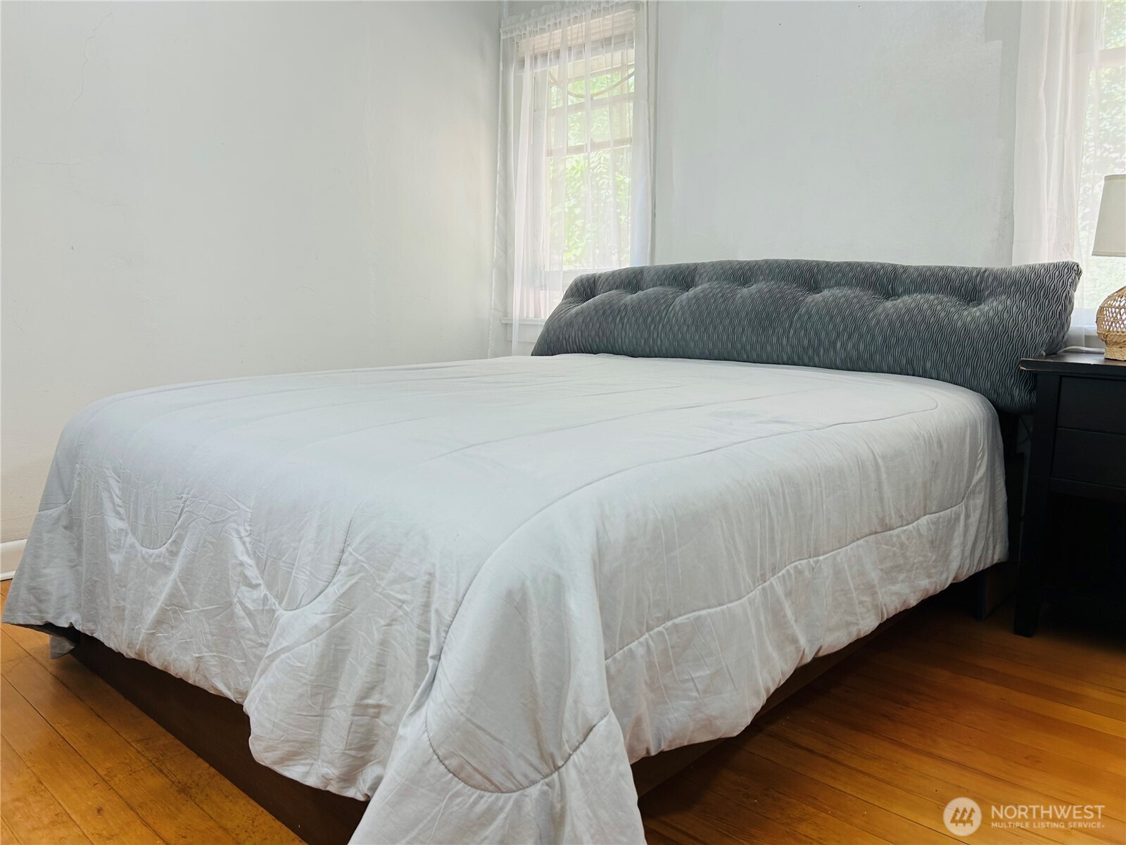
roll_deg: -0.2
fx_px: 846
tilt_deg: -8.1
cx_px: 563
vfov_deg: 53.1
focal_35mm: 26
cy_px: 422
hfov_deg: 67.3
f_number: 1.5
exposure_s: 1/120
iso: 40
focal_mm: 5.7
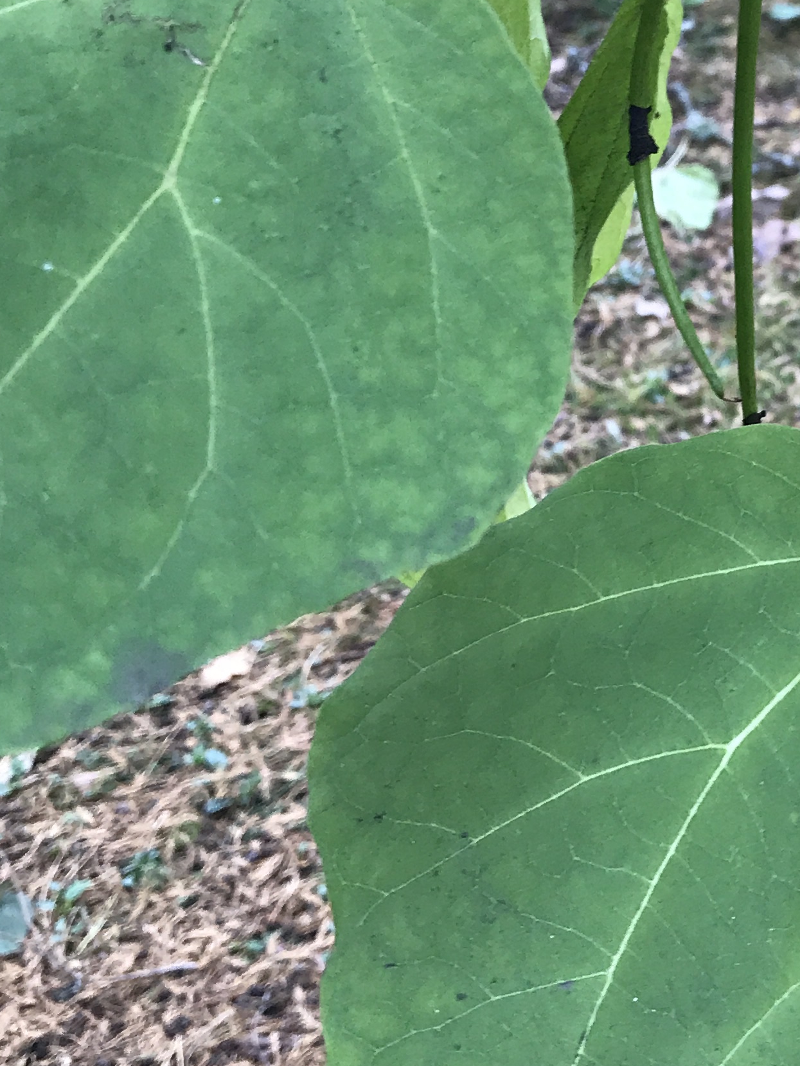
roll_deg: +11.7
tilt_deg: -17.4
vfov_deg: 28.3
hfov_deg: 20.9
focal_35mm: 68
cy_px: 309
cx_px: 792
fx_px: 2095
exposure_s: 1/33
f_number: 1.8
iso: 20
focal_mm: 3.99
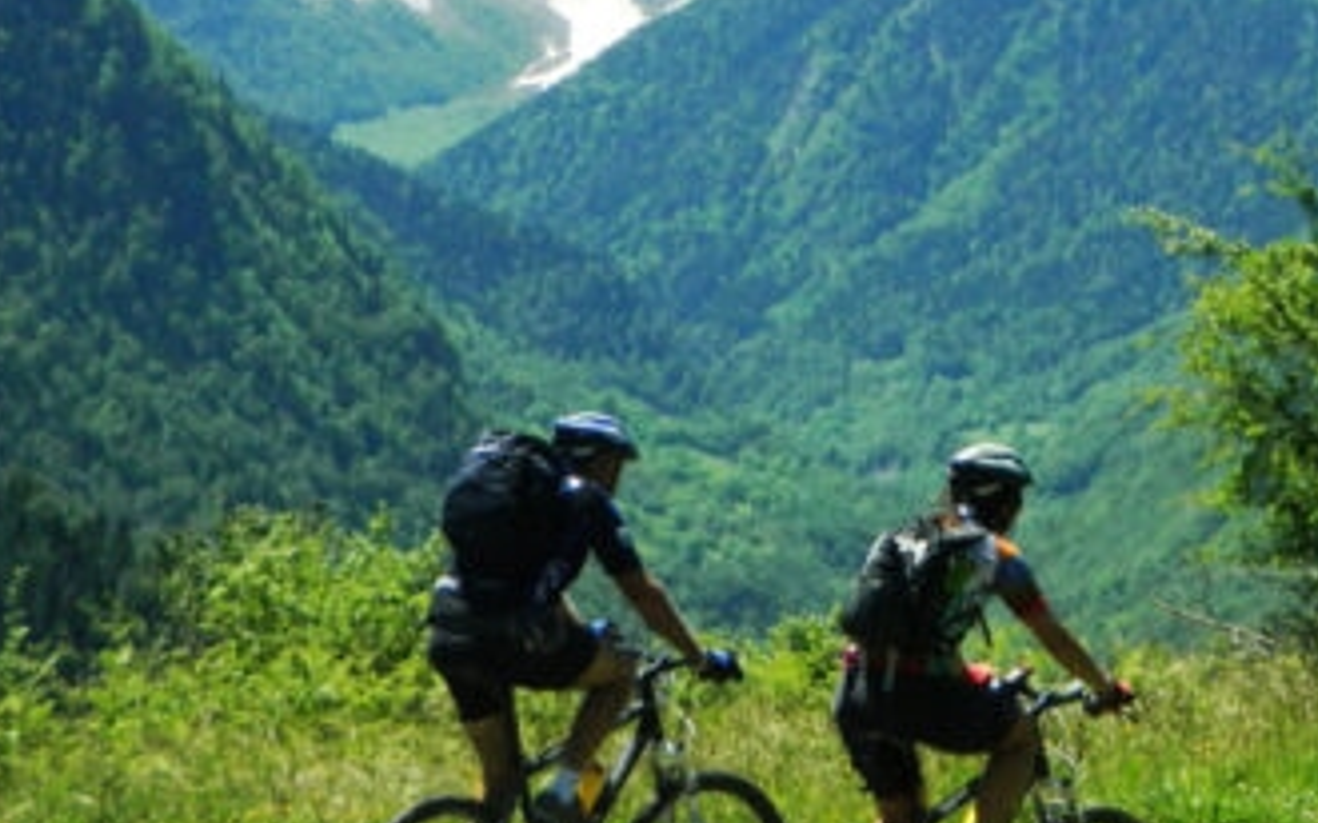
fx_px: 7361
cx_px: 1090
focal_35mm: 205
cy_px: 116
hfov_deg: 10.2
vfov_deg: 6.4
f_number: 4.8
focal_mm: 14.9
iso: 200
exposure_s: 1/750
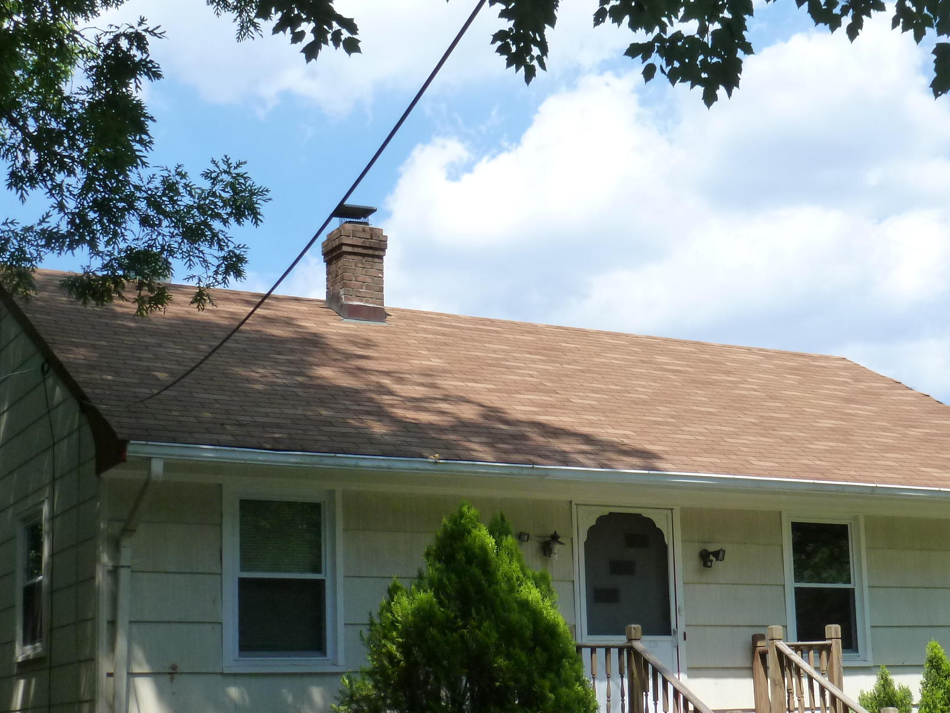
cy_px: 461
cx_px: 536
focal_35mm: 60
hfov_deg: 32.1
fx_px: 1647
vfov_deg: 24.3
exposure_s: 1/640
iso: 160
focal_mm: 6.8
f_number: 3.8
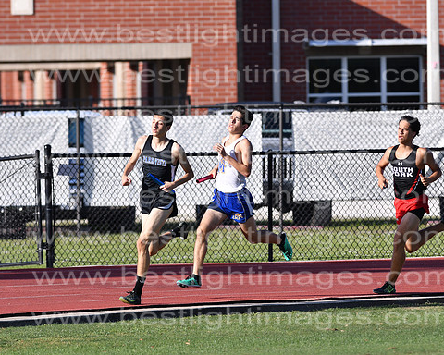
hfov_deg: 3.8
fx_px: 6702
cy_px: 177
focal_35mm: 510
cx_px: 241
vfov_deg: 3.0
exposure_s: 1/2000
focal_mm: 300
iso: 320
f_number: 5.6
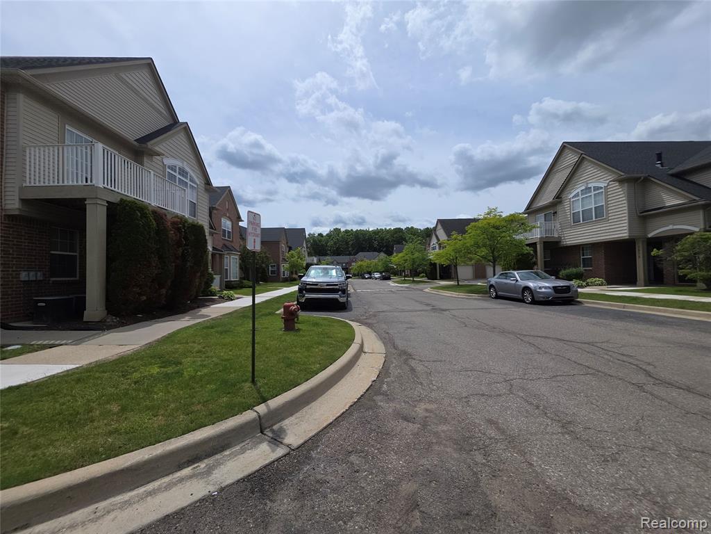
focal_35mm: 13
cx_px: 356
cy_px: 267
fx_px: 267
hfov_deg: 106.2
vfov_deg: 89.9
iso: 20
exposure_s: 1/2032
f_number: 1.9
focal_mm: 2.2
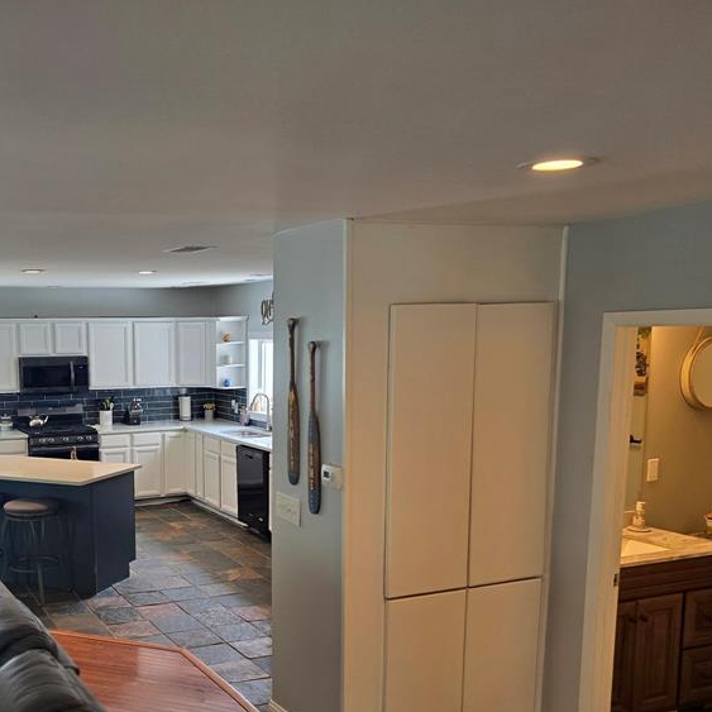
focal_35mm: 37
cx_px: 159
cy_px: 473
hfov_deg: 43.2
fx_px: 861
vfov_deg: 44.3
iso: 160
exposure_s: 1/120
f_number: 1.7
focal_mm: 6.3
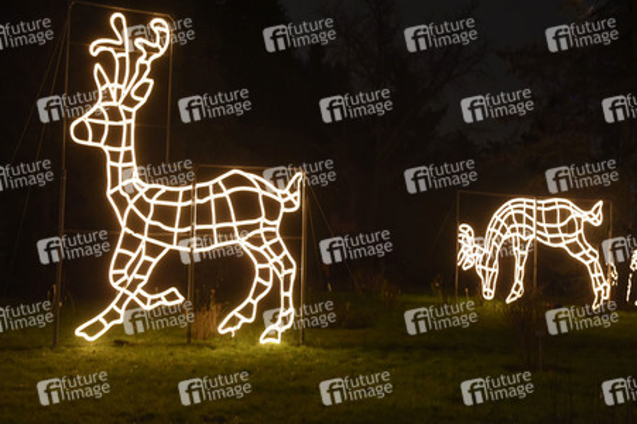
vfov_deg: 30.5
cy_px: 212
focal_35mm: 44
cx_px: 318
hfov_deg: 44.5
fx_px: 778
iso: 3200
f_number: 5.6
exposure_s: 1/8
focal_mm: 44
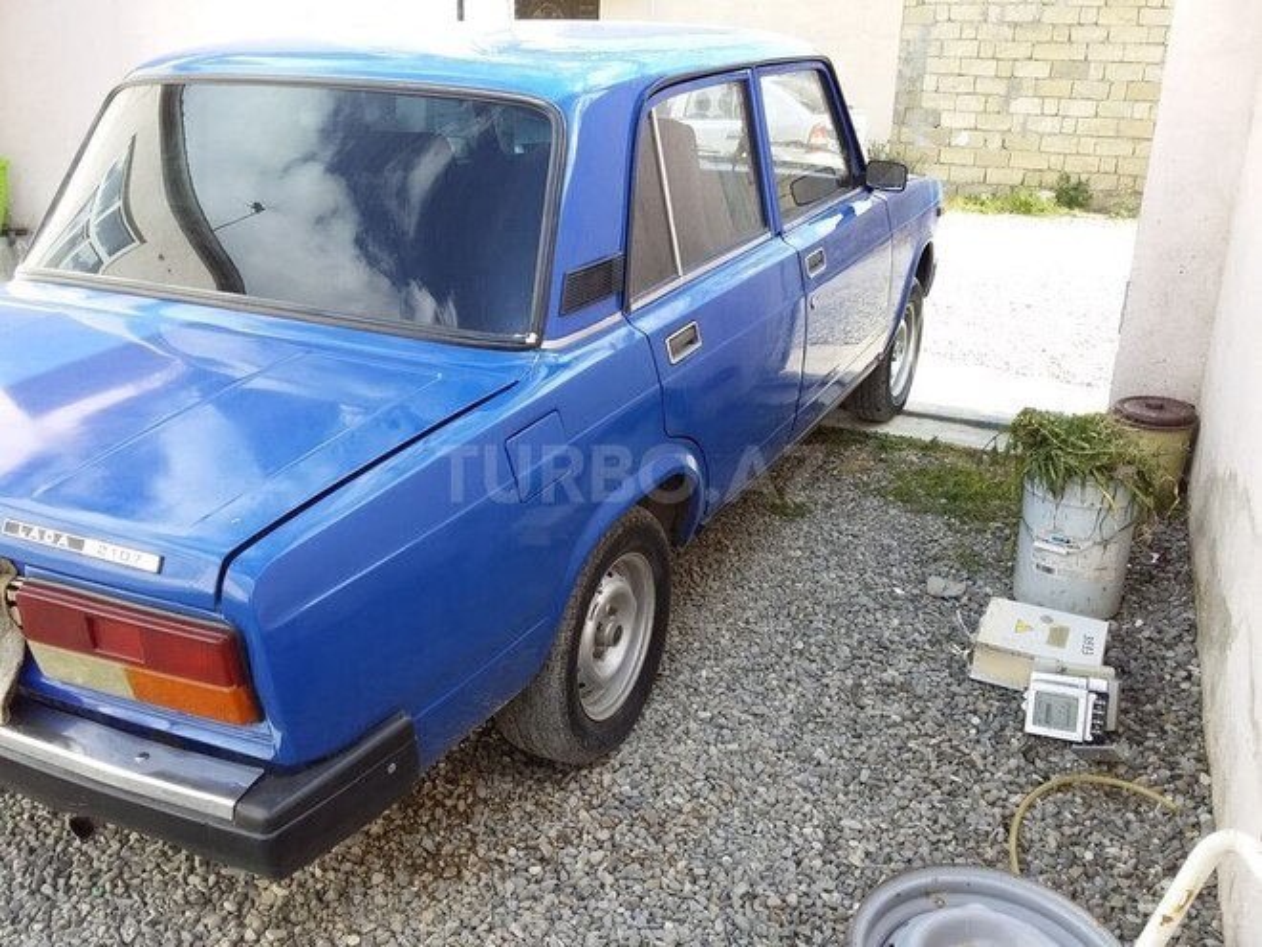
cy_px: 474
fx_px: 1130
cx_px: 631
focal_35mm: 31
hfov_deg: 58.4
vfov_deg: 45.4
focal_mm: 3.3
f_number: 2.2
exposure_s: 1/245
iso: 40
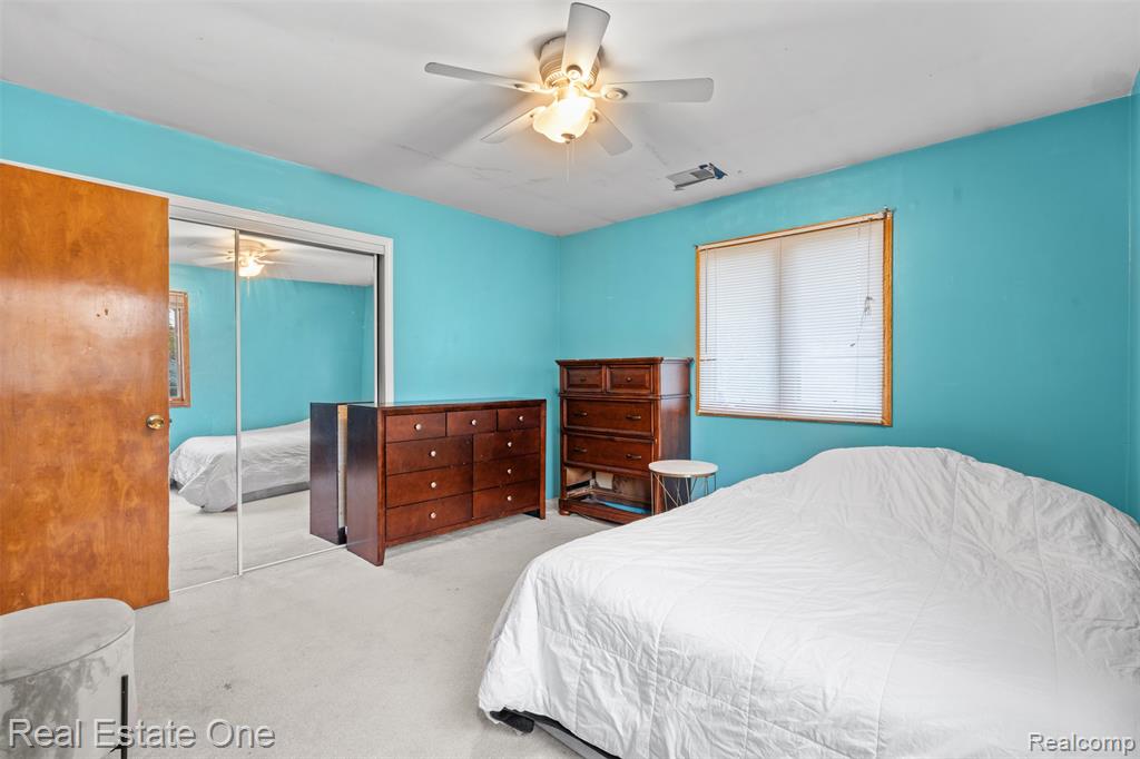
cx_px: 570
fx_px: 506
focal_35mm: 16
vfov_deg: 73.7
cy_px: 380
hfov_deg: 96.8
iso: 250
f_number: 9
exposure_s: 1
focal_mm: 16
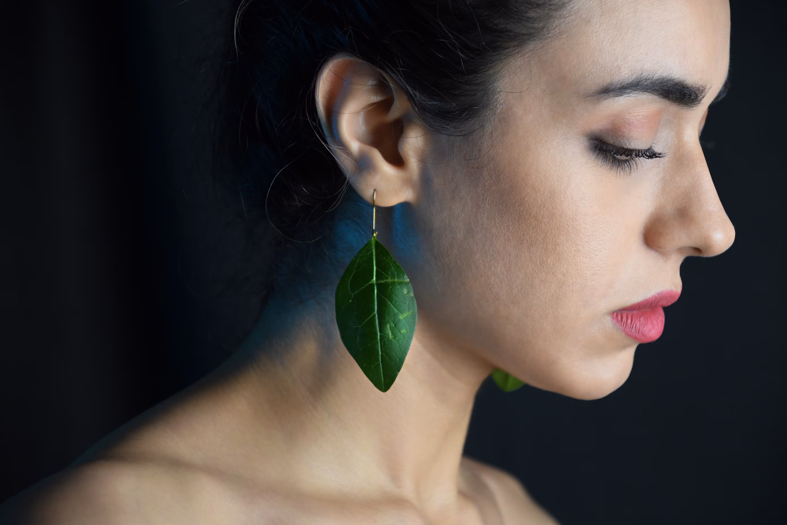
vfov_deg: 11.4
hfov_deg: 17.1
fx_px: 2623
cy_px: 262
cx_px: 394
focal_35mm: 120
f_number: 4
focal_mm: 80
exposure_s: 1/50
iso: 800
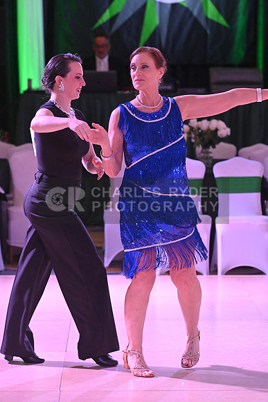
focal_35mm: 150
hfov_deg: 9.2
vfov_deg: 13.7
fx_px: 1674
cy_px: 201
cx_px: 134
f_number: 5.6
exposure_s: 1/400
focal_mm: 150
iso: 5000
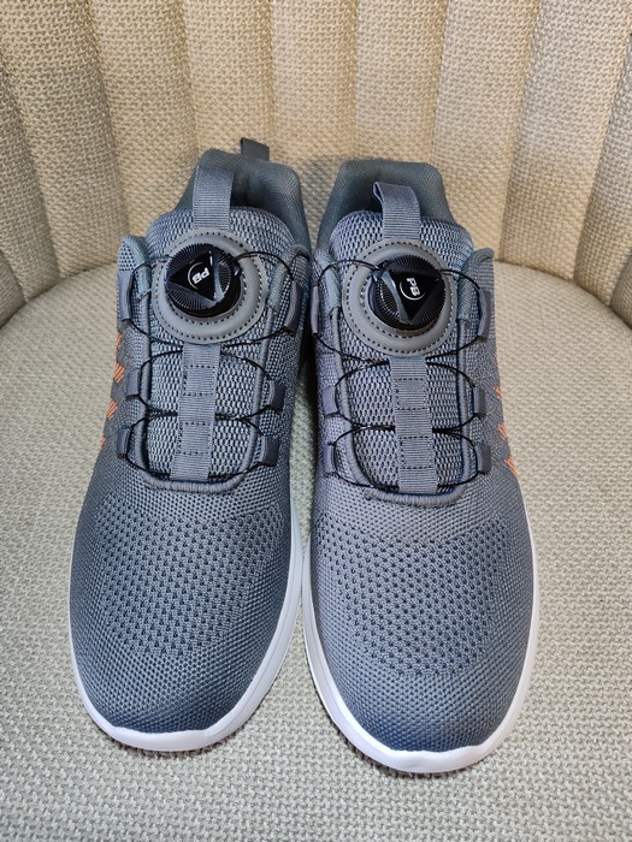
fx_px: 657
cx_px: 316
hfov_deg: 51.4
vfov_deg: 65.3
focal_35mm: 27
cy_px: 421
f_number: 1.9
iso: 1600
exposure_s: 1/50
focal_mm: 6.12
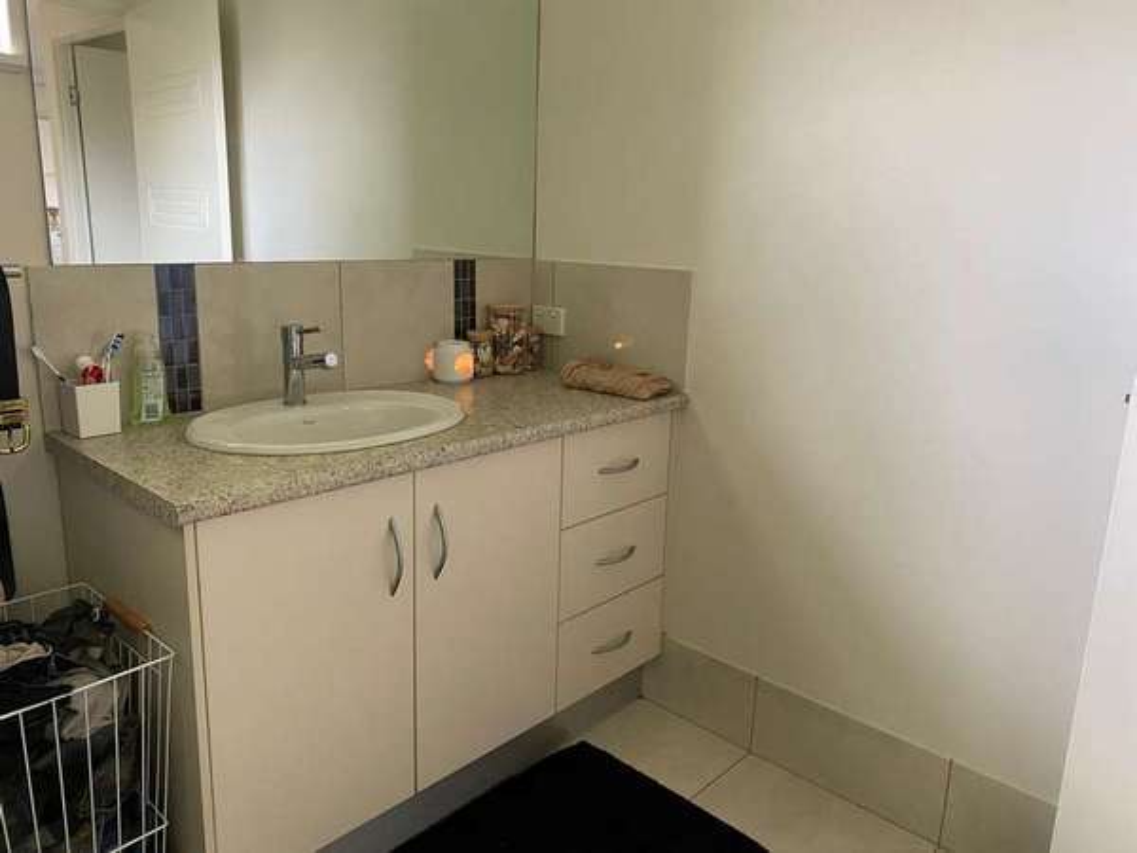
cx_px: 568
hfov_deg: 67.3
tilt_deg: -13.6
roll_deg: -1.9
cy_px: 426
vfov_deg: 53.1
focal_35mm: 26
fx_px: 854
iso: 200
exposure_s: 1/60
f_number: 1.8
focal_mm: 4.25
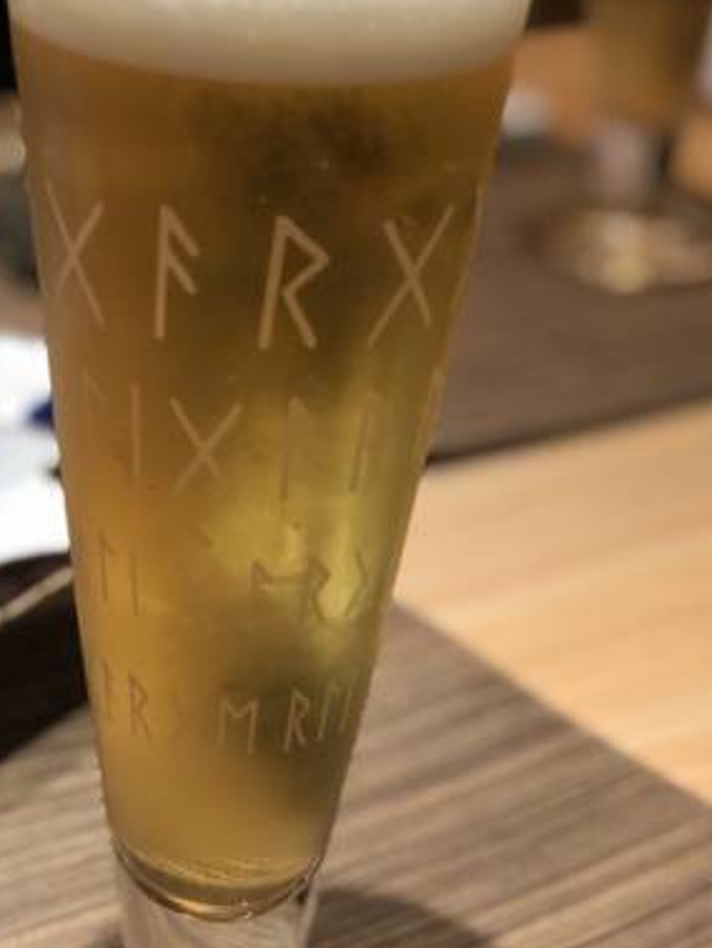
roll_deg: -3.8
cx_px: 248
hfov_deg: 16.8
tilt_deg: -26.4
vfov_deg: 22.2
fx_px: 2411
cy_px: 617
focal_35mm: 88
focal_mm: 6
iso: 200
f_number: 2.4
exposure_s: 1/100
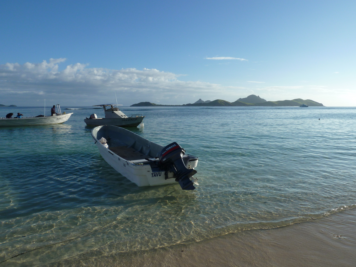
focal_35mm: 25
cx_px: 178
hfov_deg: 69.4
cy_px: 134
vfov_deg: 54.9
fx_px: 257
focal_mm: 4.1
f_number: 5.6
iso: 80
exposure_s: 1/400
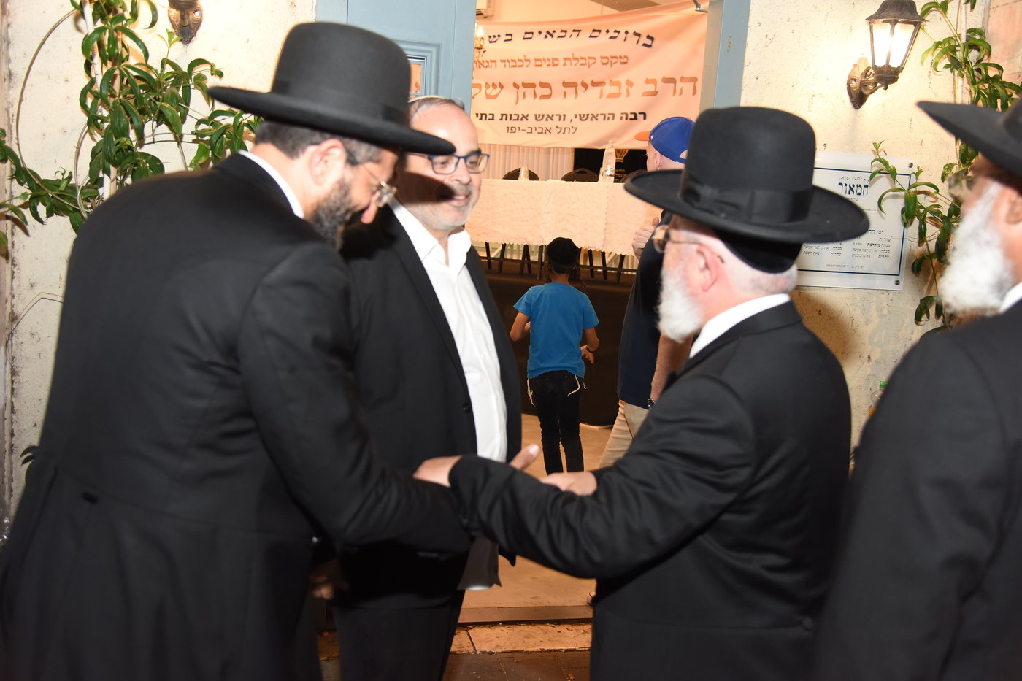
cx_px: 511
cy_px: 340
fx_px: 993
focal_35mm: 35
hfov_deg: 54.4
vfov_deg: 37.8
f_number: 4
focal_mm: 35
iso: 1250
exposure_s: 1/125
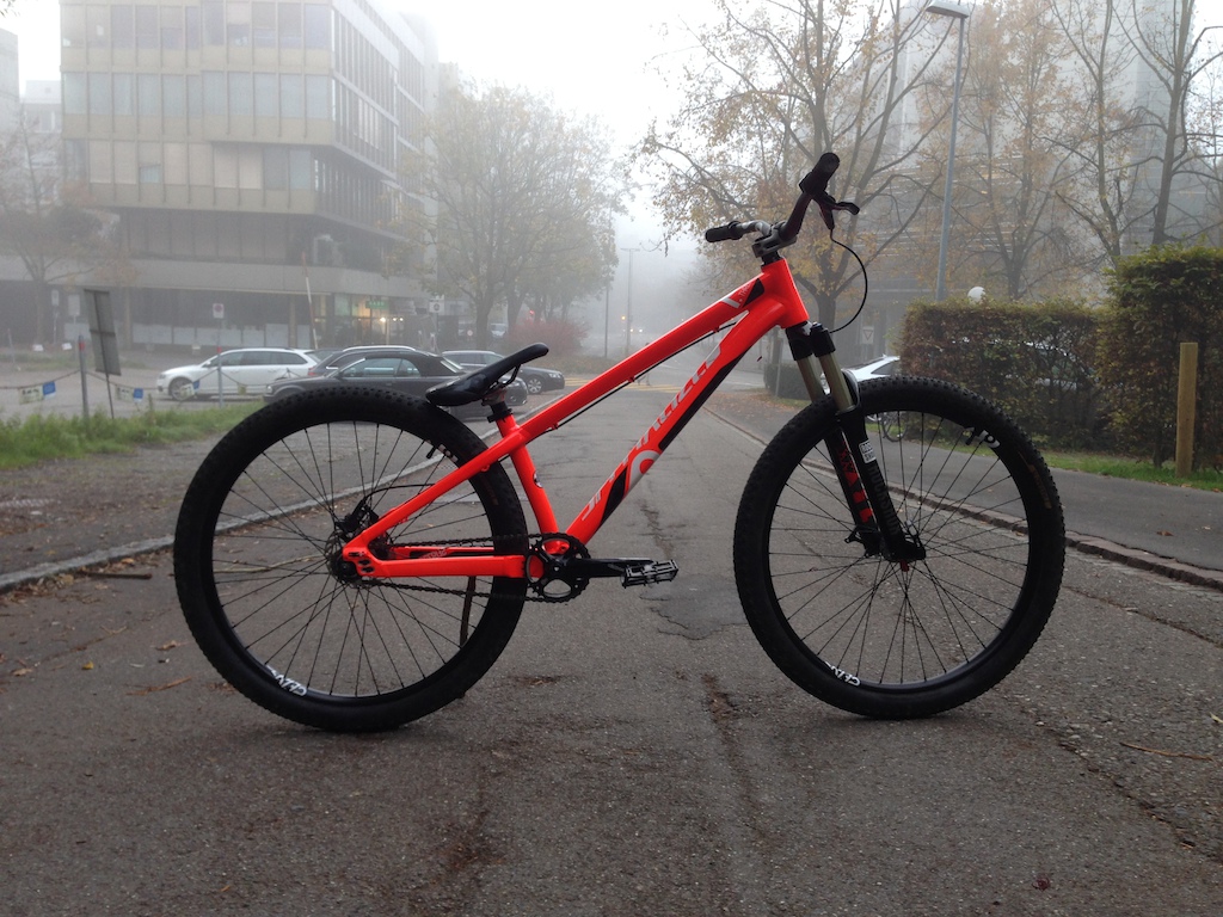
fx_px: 1166
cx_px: 612
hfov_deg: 55.4
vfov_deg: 42.9
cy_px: 458
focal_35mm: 33
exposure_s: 1/40
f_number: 2.4
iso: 50
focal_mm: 4.12
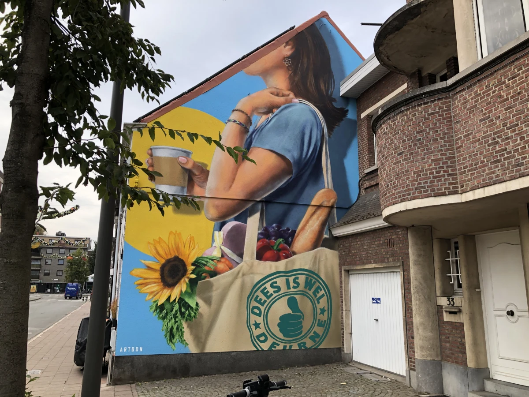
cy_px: 198
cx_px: 264
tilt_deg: +12.7
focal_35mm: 28
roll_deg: -1.1
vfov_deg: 49.7
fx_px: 428
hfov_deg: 63.4
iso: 20
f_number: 1.8
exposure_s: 1/137
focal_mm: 4
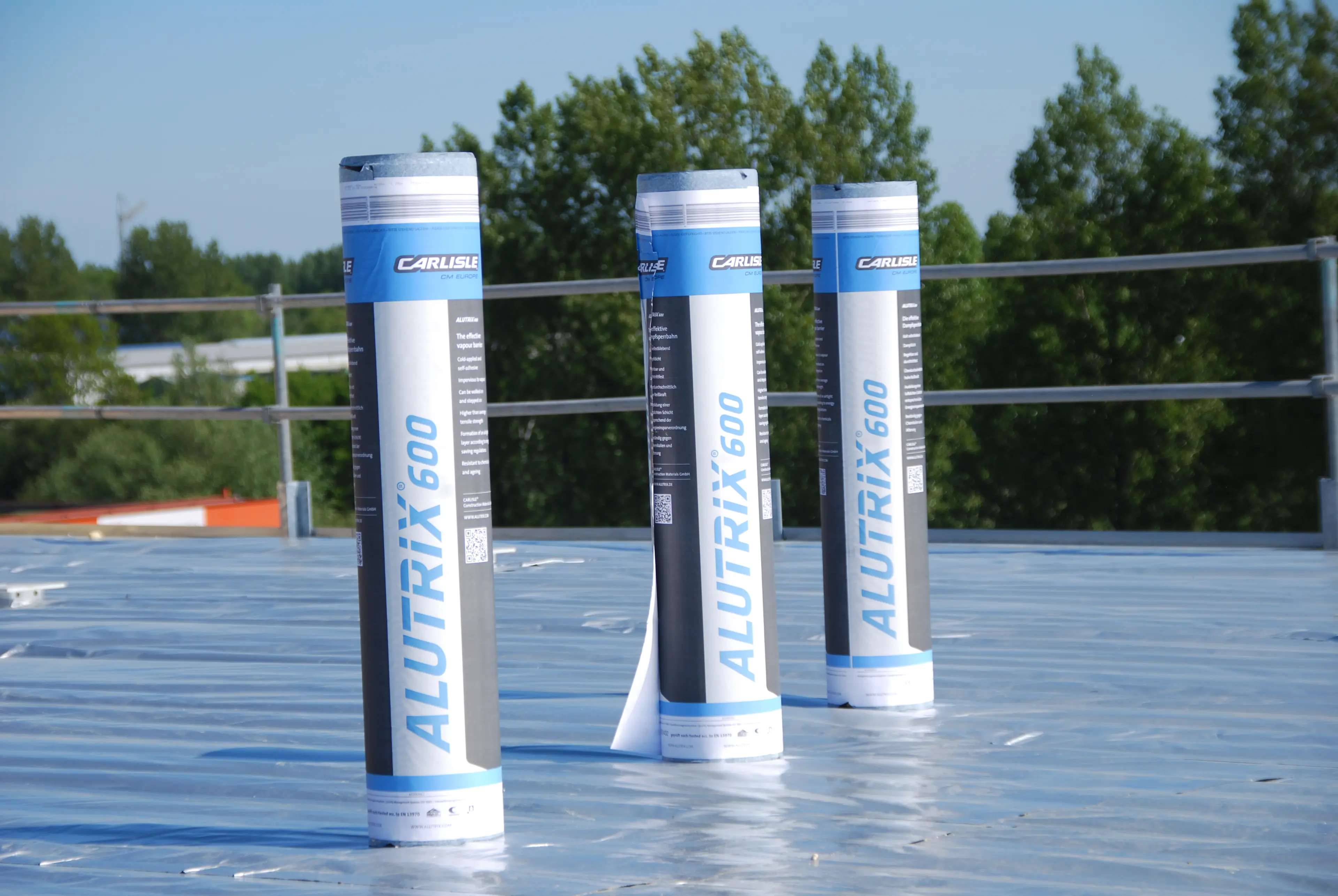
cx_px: 669
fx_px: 4466
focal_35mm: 120
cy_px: 448
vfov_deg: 11.5
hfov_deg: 17.0
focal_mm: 80
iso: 100
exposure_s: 1/500
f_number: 5.6
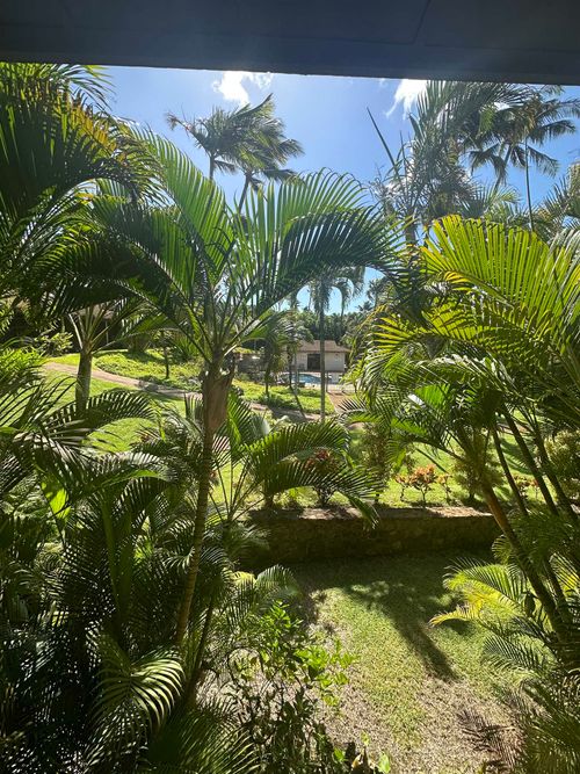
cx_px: 290
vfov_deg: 102.1
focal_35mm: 14
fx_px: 313
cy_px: 387
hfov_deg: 85.7
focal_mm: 2.22
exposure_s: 1/633
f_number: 2.2
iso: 40
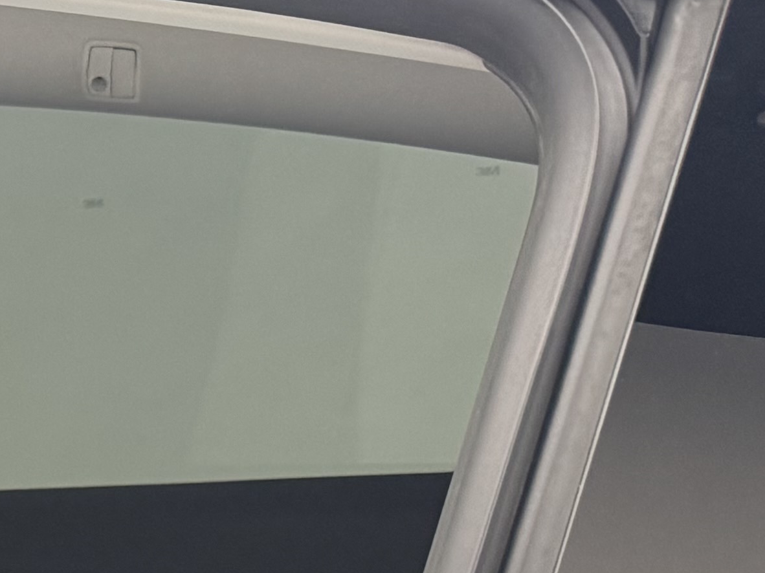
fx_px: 2563
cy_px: 1002
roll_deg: +0.5
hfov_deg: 14.4
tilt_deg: -16.3
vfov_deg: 11.9
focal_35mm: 116
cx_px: -729
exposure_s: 1/100
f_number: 1.78
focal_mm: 6.76
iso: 200
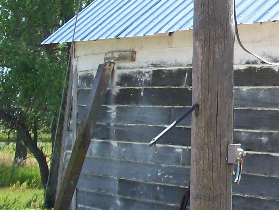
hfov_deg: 10.4
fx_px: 1475
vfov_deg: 8.1
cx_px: 449
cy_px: 95
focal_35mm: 183
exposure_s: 1/496
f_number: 3.4
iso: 80
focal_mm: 9.4
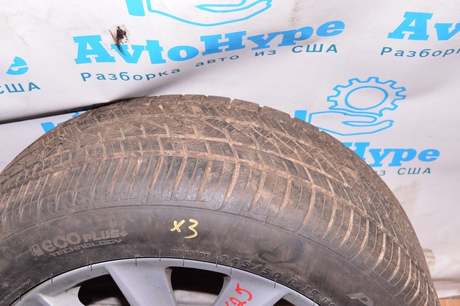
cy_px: 153
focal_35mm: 46
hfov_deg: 42.4
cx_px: 230
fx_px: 594
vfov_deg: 28.9
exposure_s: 1/200
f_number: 8
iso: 1600
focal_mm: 31
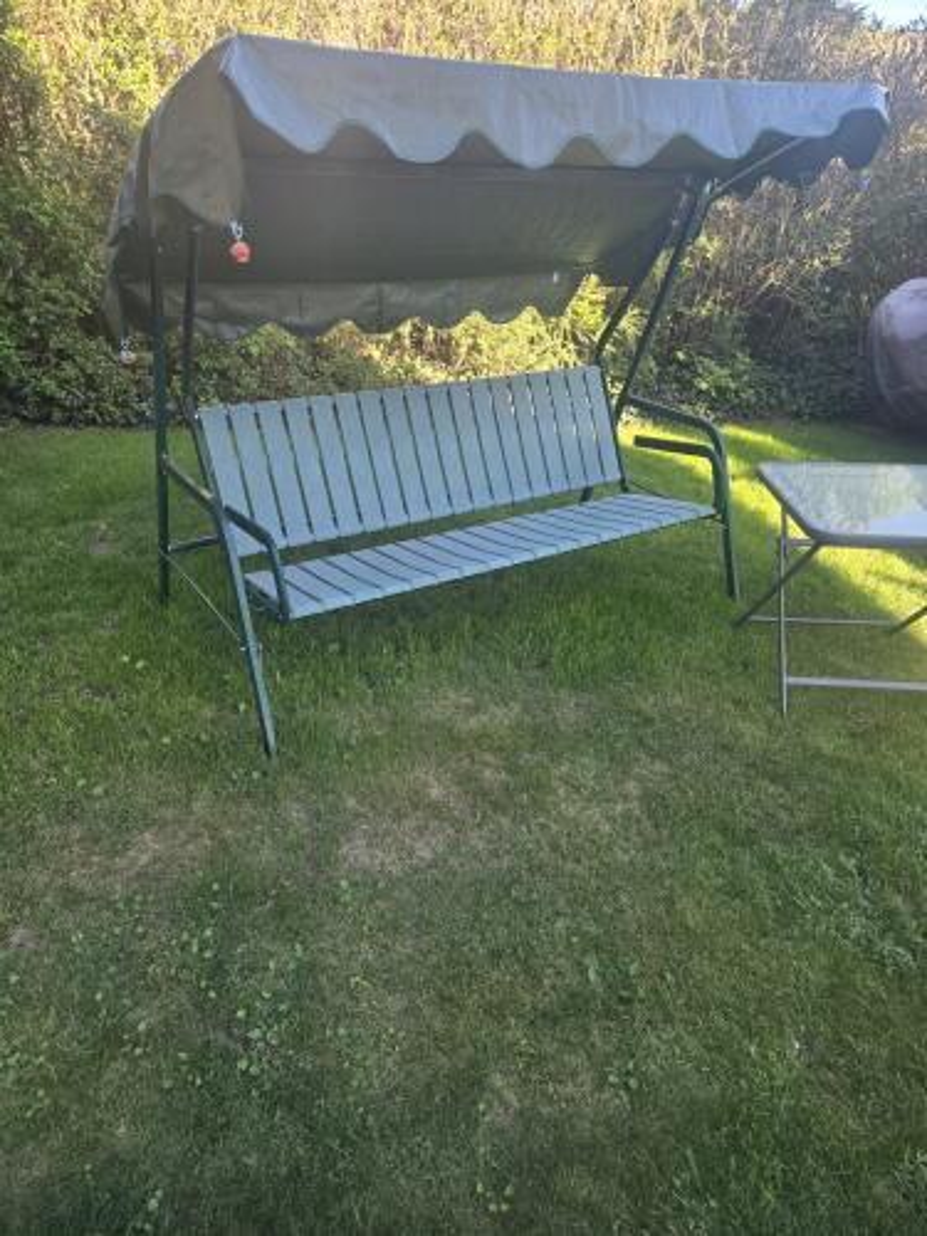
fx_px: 821
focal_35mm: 23
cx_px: 464
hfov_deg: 58.9
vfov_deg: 73.9
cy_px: 618
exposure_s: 1/508
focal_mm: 5.4
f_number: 1.8
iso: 100
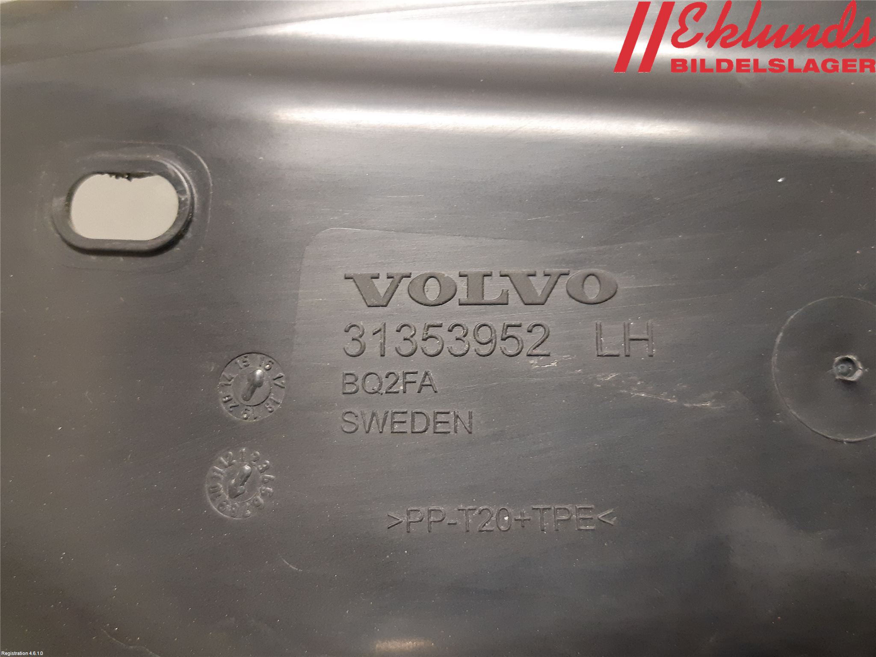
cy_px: 328
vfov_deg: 53.1
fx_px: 658
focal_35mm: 26
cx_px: 438
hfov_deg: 67.3
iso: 250
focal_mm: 3.93
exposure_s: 1/33
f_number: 1.7
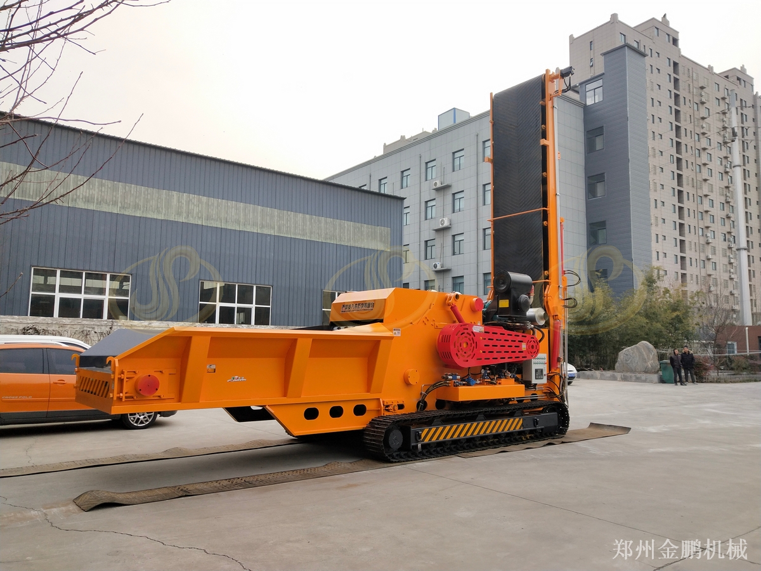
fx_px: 660
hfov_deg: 60.0
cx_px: 380
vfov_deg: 46.8
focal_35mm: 30
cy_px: 286
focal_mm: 3.95
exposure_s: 1/456
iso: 129
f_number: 1.8
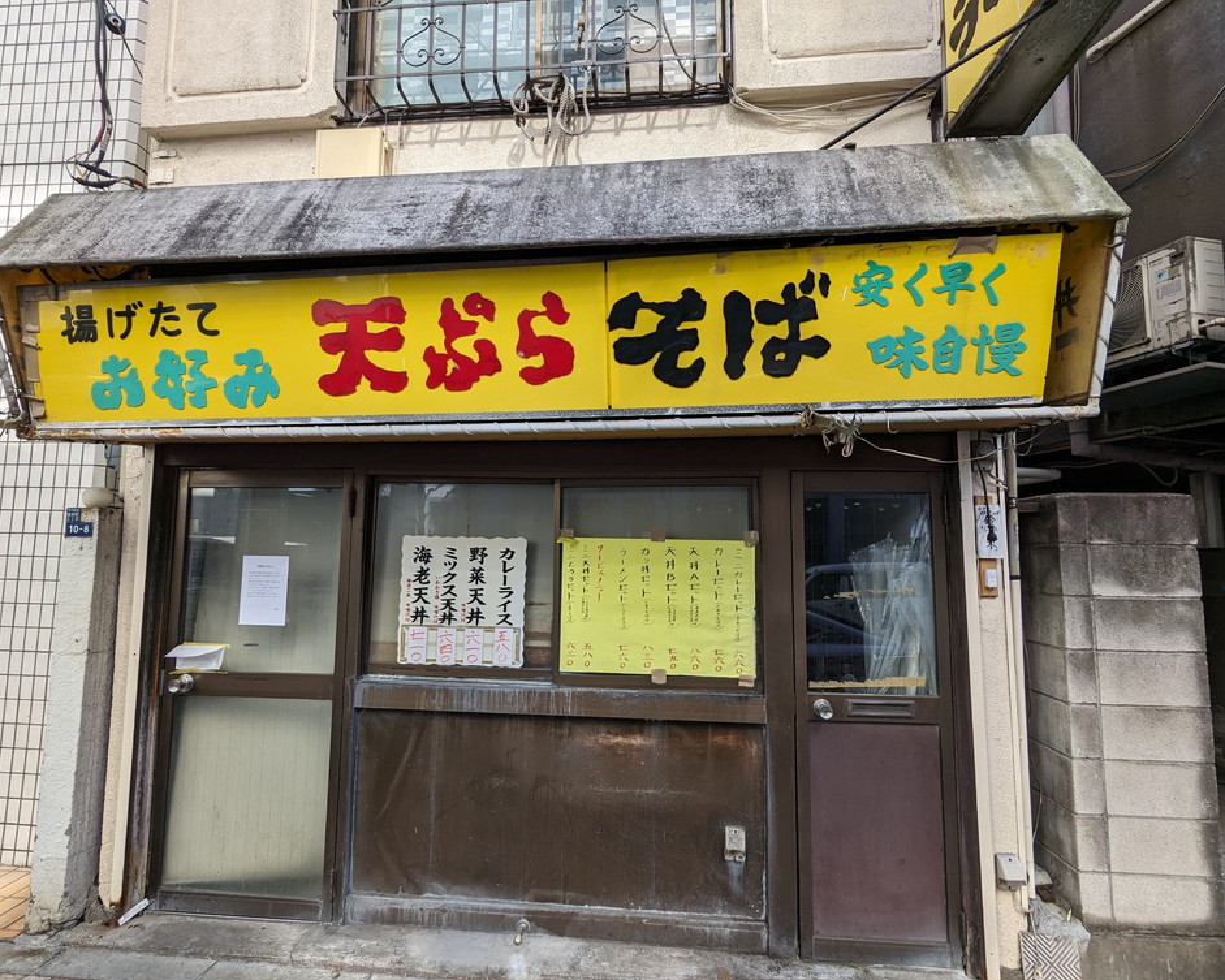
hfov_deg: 89.6
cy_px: 498
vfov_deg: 77.0
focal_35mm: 17
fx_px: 616
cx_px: 613
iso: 43
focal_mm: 2.35
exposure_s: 1/283
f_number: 2.2
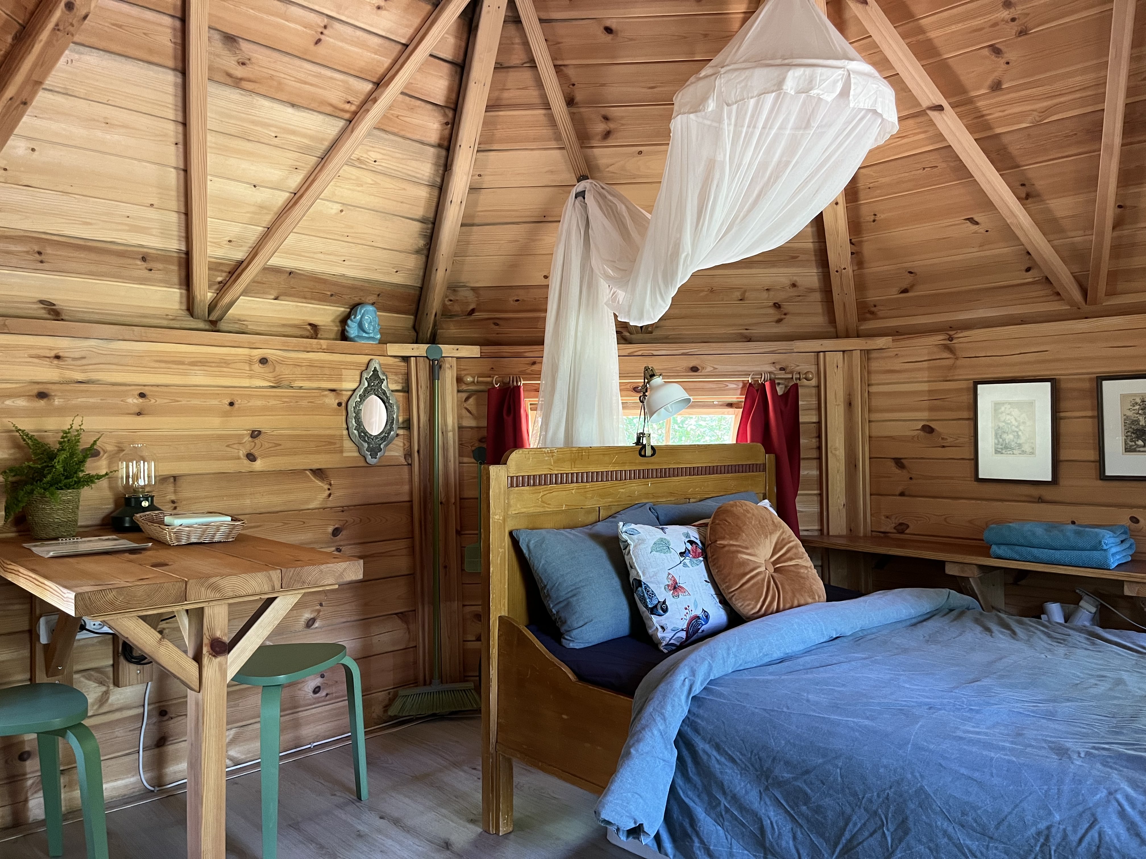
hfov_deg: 67.3
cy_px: 430
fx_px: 861
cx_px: 573
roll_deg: -0.3
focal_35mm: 26
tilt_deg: -0.3
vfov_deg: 53.1
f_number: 1.6
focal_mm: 5.1
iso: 400
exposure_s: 1/60
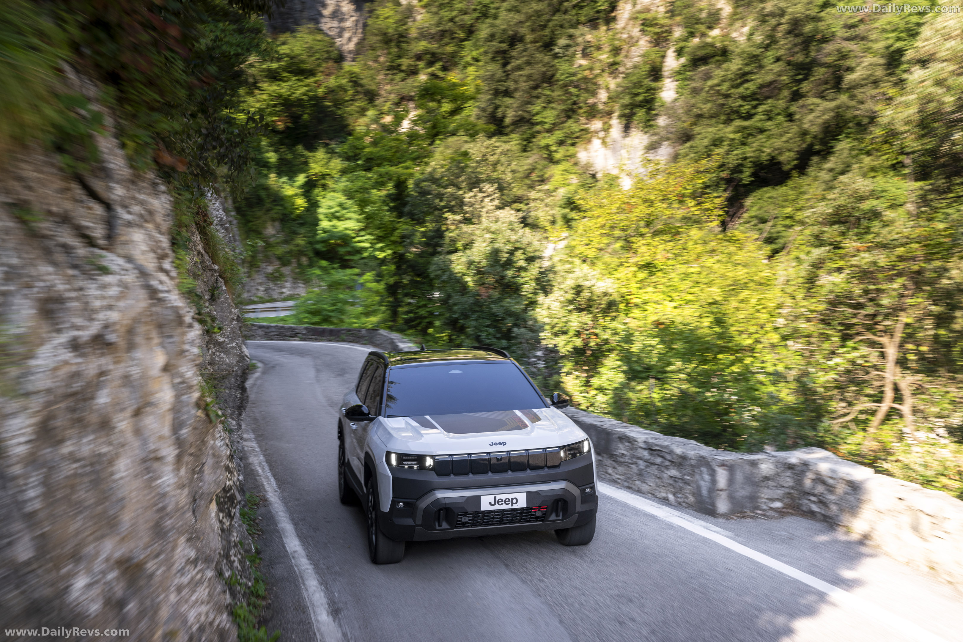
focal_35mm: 45
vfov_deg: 29.9
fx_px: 1204
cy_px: 321
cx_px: 482
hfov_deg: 43.6
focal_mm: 45
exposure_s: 1/60
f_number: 9
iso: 100
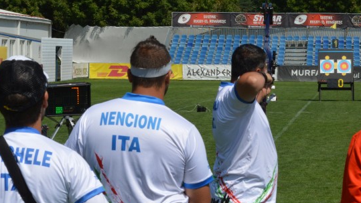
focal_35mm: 163
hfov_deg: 13.2
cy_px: 67
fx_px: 1560
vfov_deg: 7.4
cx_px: 240
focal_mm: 70
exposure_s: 1/250
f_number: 22
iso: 400
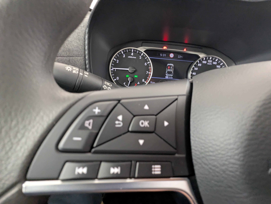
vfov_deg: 78.2
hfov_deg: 94.4
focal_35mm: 16
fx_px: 125
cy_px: 102
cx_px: 136
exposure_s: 1/30.3
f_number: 2.2
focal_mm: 2.35
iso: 487
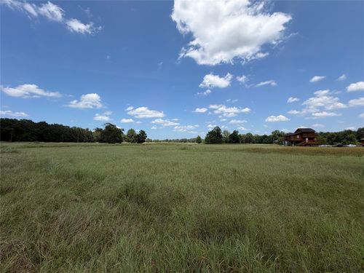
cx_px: 182
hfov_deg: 102.1
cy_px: 136
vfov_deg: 85.7
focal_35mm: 14
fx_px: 147
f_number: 2.2
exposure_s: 1/799
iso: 20
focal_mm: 2.22
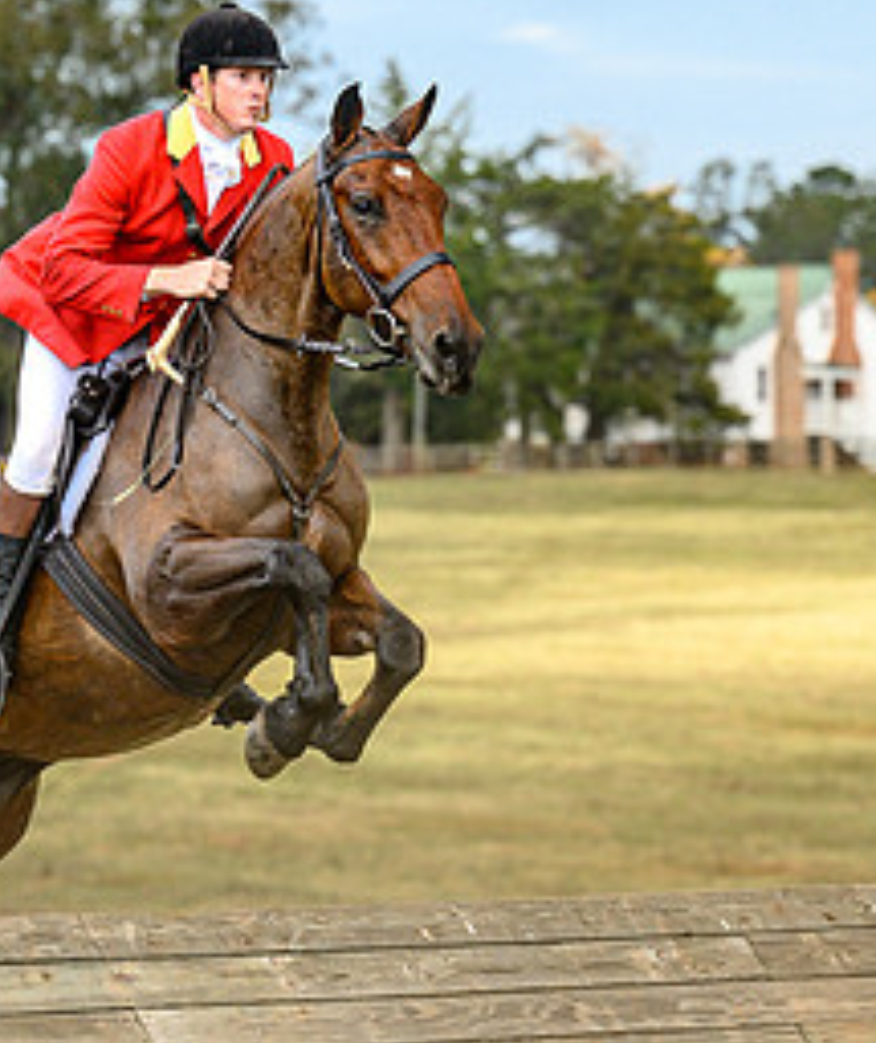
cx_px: 244
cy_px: 490
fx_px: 9444
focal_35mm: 300
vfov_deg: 6.3
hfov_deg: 5.3
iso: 400
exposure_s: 1/800
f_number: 3.5
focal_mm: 110
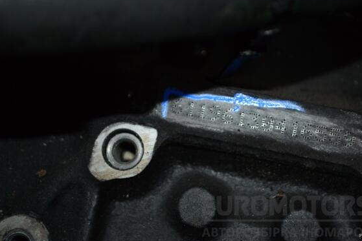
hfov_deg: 23.0
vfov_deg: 15.4
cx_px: 190
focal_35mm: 89
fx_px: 890
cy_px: 120
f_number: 7.1
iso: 640
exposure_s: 1/60
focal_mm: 55
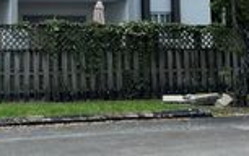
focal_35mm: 83
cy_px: -20
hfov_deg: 23.8
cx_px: -3
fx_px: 564
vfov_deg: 15.3
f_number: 1.78
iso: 80
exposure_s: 1/2331
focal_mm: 6.76
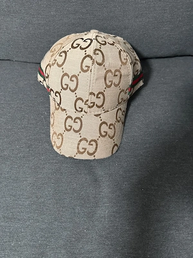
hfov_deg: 56.8
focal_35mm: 24
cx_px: 96
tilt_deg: -65.1
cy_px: 129
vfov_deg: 71.6
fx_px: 178
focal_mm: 6.76
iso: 800
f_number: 1.78
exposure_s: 1/40
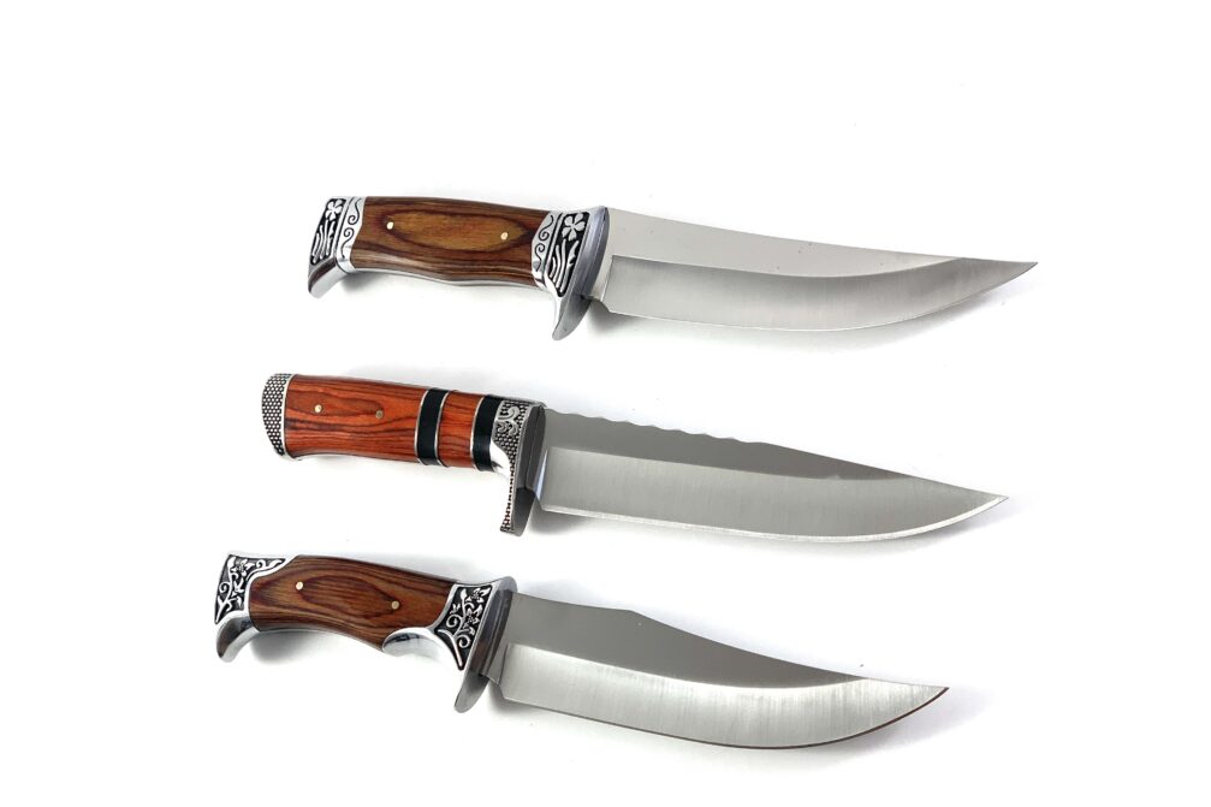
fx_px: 1850
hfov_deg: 36.3
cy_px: 446
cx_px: 606
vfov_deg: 24.6
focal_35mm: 55
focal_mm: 6
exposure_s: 1/122
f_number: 2.4
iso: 32
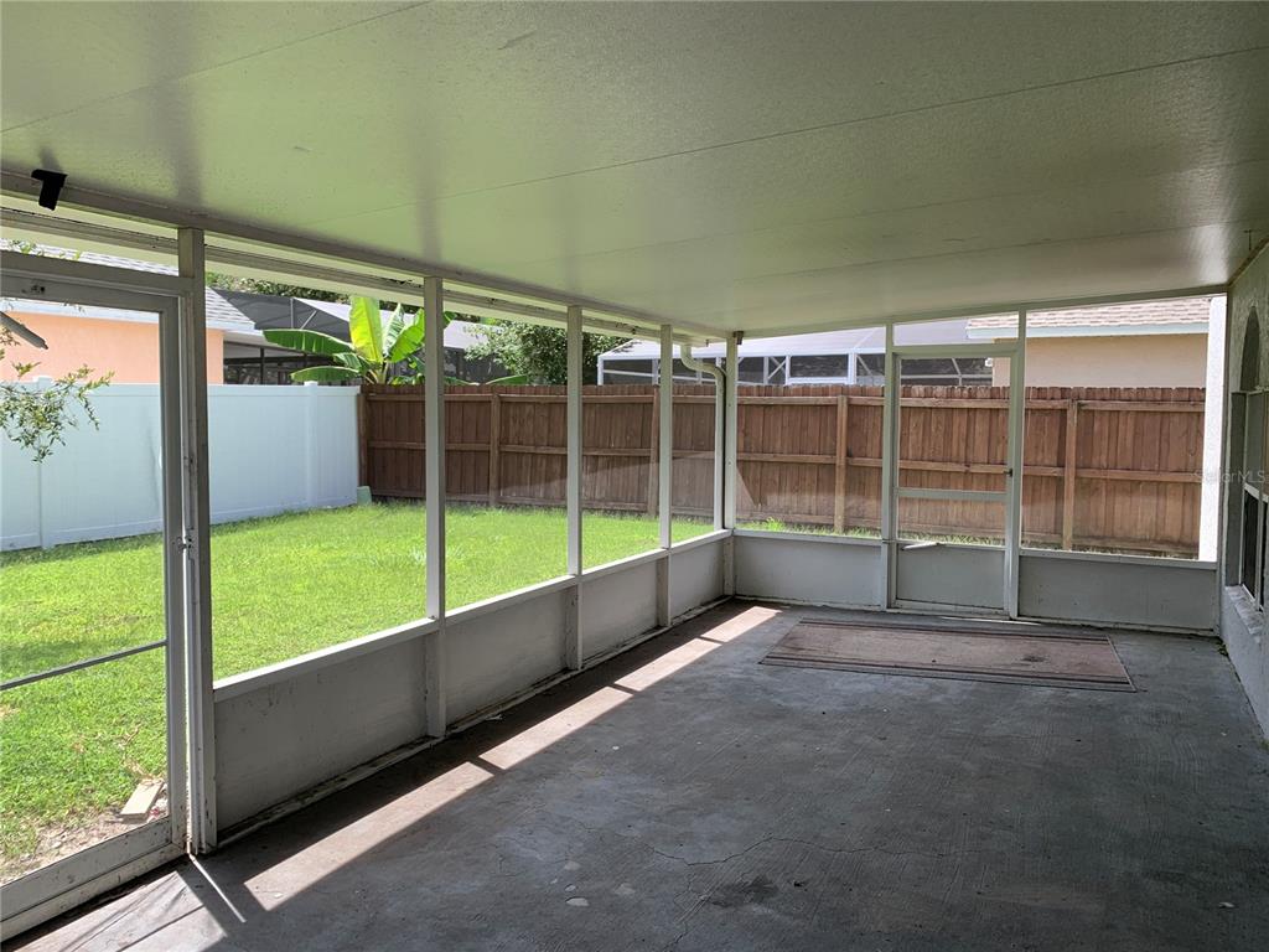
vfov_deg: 53.1
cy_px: 476
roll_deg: -0.6
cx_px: 634
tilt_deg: -0.7
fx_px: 953
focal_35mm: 26
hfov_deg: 67.3
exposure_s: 1/259
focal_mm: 4.25
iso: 25
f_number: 1.8
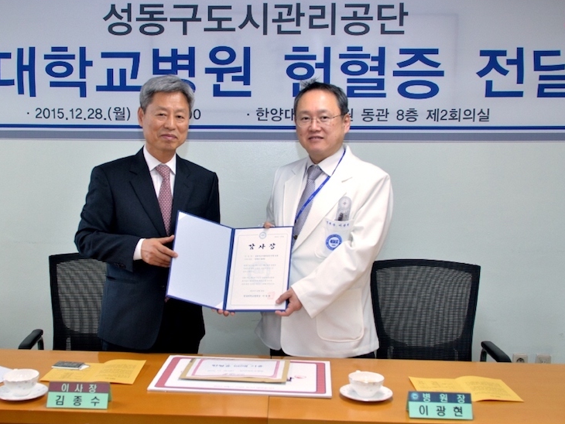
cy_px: 210
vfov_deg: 37.2
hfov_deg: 48.2
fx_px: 630
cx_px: 248
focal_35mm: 39
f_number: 3.2
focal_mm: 23
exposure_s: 1/125
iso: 400
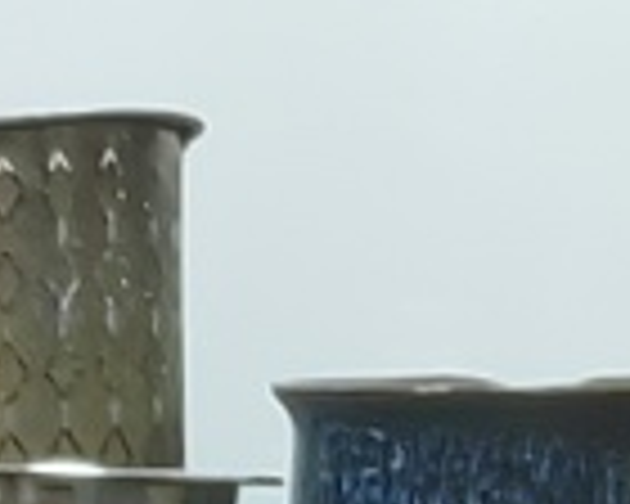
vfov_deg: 9.5
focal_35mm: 151
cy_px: 1048
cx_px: -688
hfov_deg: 11.4
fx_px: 2815
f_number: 2.2
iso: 250
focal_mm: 1.68
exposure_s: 1/25
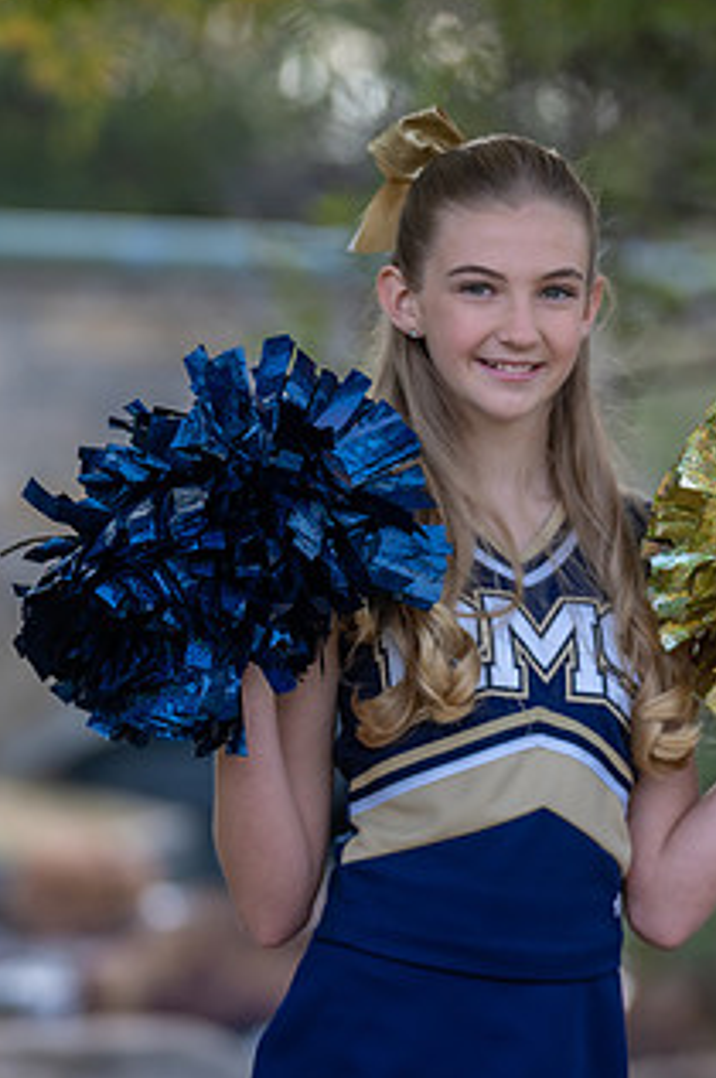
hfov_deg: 5.4
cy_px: 597
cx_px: 435
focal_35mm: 252
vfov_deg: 8.2
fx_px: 7534
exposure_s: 1/320
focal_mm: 130
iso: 160
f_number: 2.8
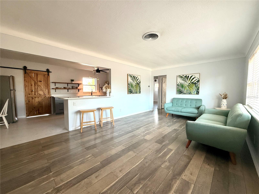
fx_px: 105
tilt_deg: -2.4
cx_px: 130
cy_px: 97
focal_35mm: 14
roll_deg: -0.1
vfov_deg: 85.7
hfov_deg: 102.1
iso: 200
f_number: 2.2
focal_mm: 2.22
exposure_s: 1/99
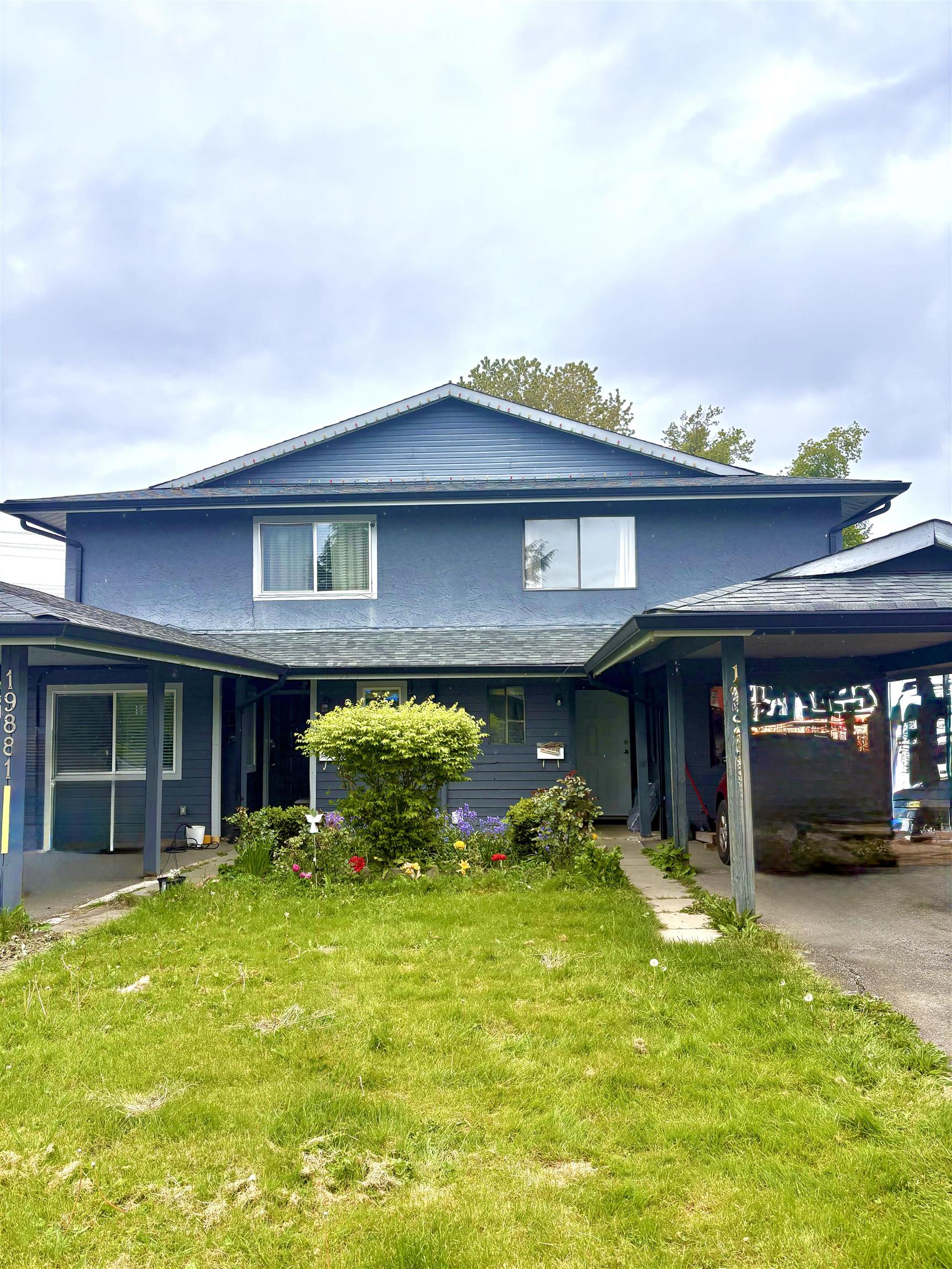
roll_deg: +0.9
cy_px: 634
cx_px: 476
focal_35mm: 26
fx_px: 953
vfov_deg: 67.3
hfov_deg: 53.1
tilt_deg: +4.7
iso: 50
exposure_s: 1/1016
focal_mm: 5.96
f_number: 1.6
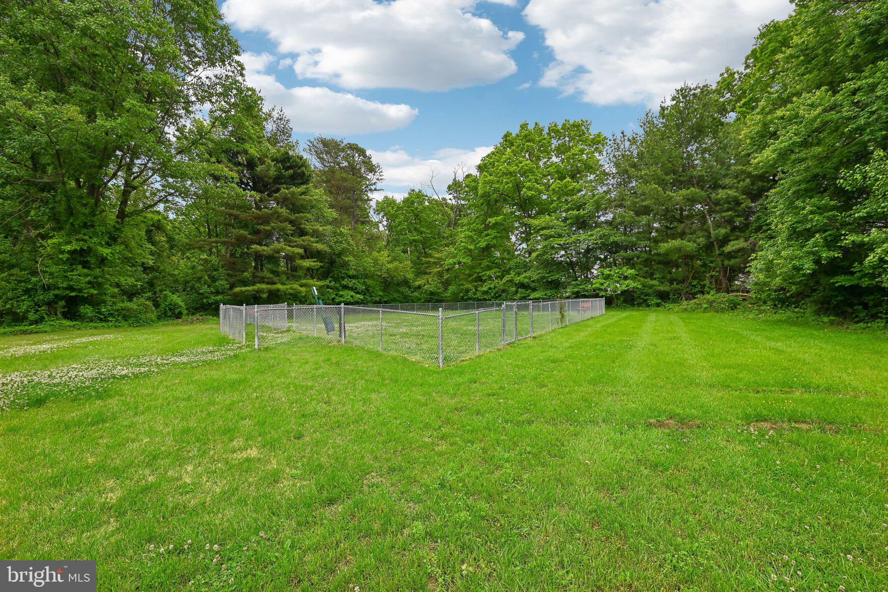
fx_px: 345
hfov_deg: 104.3
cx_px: 444
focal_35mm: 14
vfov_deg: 81.2
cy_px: 296
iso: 100
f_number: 8
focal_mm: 14
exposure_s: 1/100
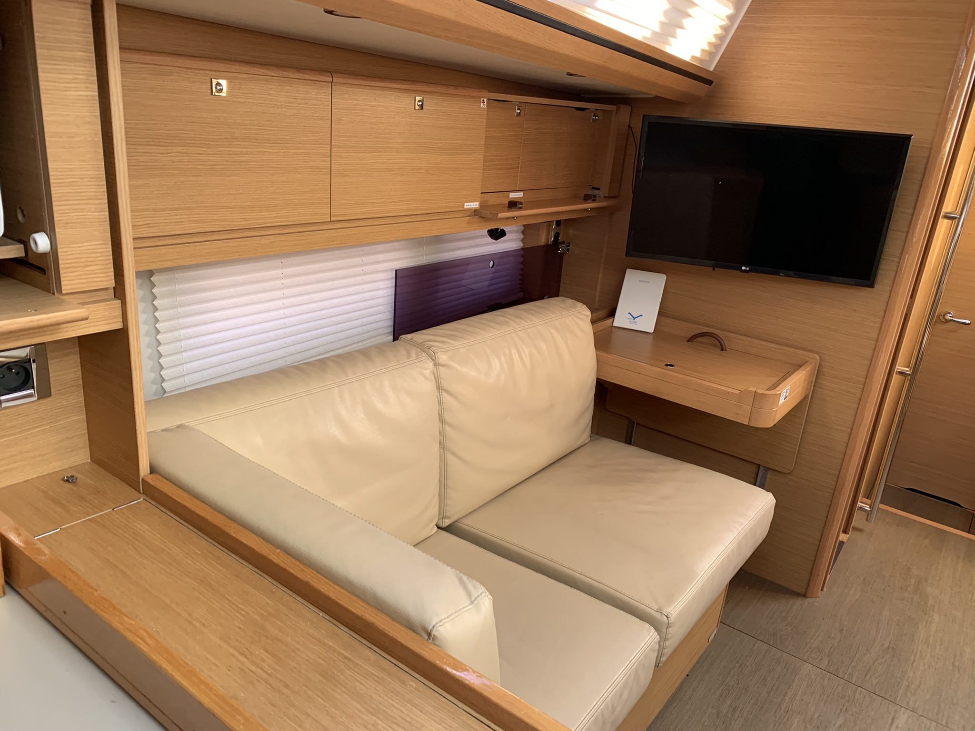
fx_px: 732
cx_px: 488
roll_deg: -6.1
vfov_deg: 53.1
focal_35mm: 26
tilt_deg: -18.5
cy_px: 366
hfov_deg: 67.3
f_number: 1.8
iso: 80
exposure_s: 1/121
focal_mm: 4.25
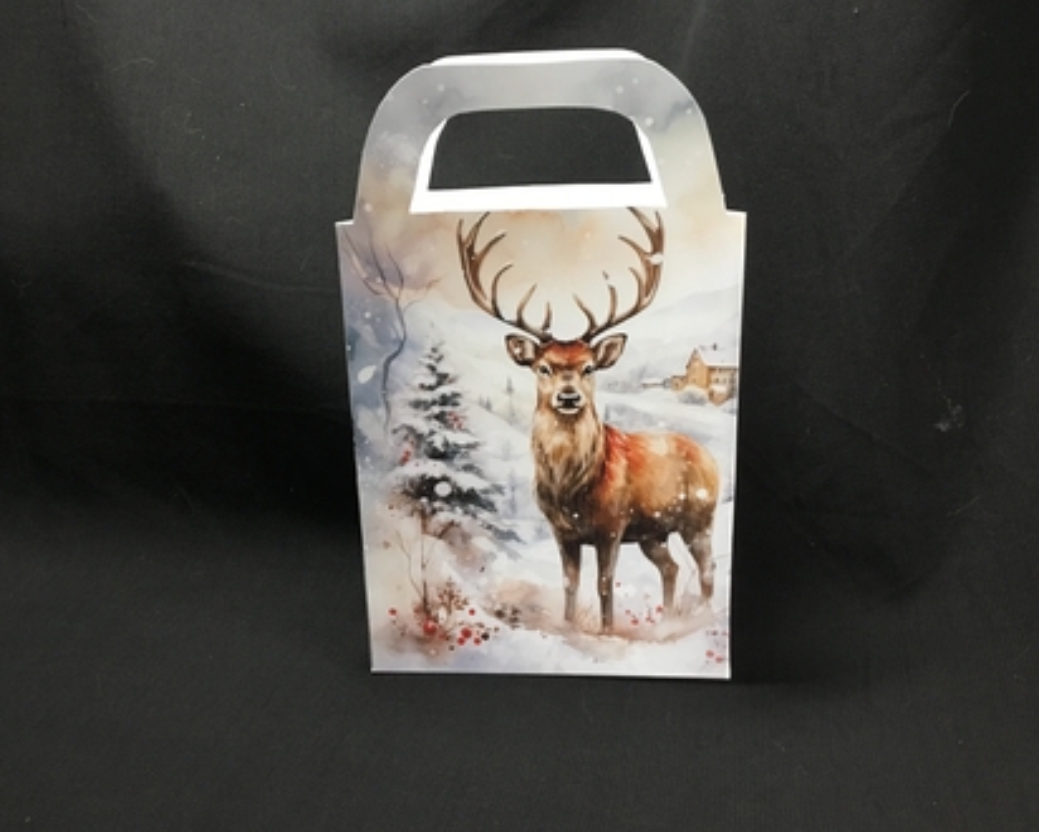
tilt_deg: -17.6
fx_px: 1015
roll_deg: +0.0
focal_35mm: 33
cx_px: 507
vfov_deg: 44.6
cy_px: 415
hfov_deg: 54.2
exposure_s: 1/33
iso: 160
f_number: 2.4
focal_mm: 3.3
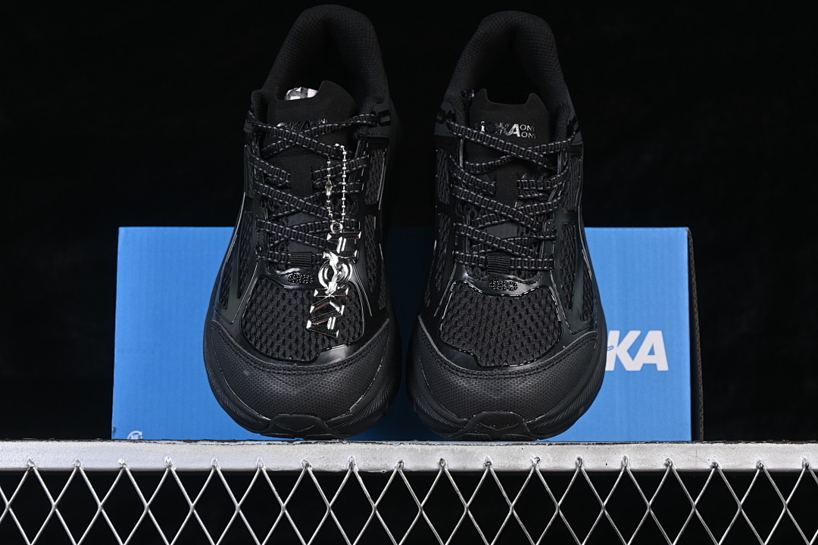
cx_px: 409
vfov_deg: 18.2
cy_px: 272
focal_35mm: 75
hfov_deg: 27.0
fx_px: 1704
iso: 160
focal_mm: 50
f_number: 6.3
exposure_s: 1/60
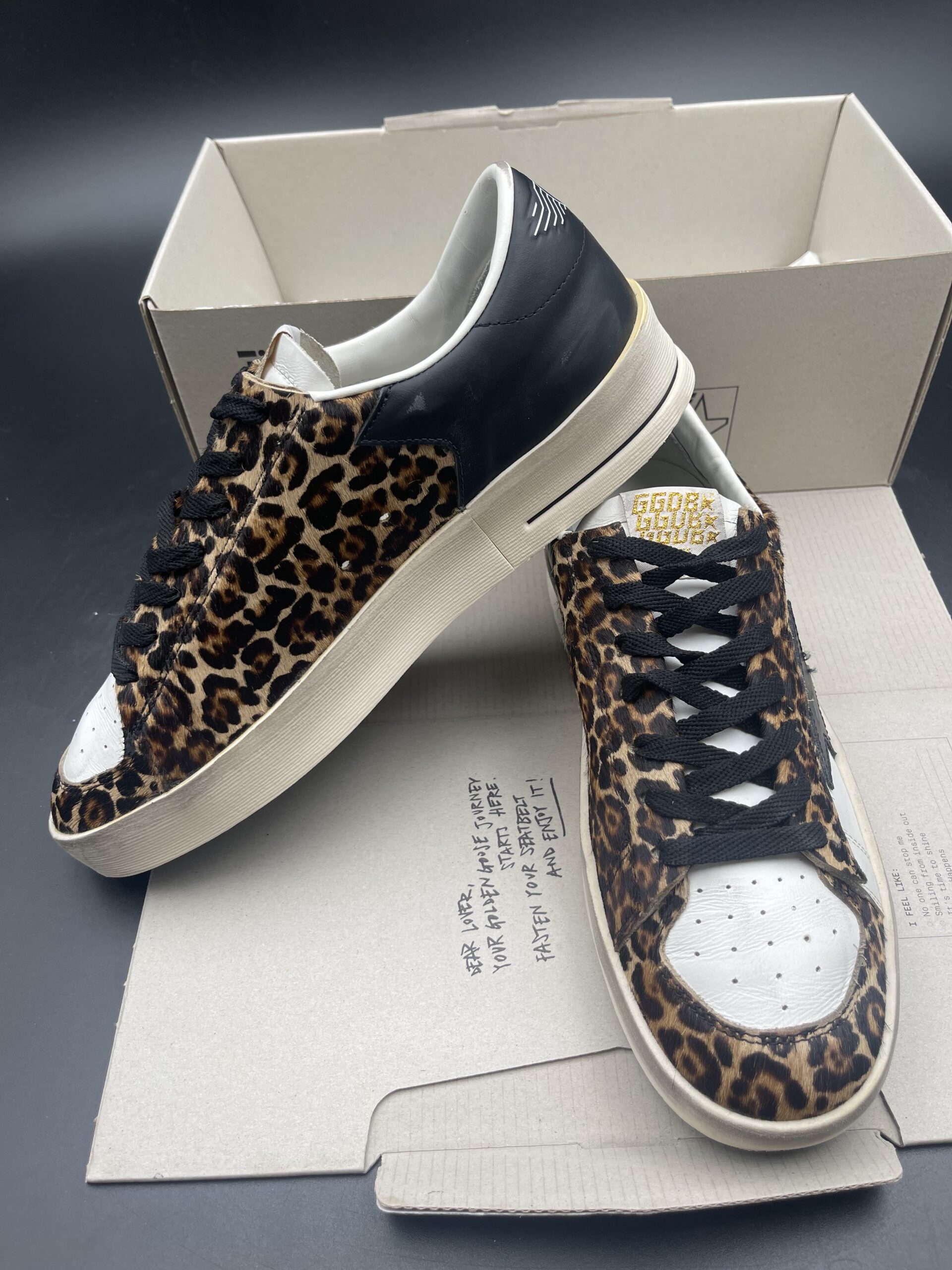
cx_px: 476
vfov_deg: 67.3
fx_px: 953
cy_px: 635
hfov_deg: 53.1
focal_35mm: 26
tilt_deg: -49.9
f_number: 1.6
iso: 32
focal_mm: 5.1
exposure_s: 1/391
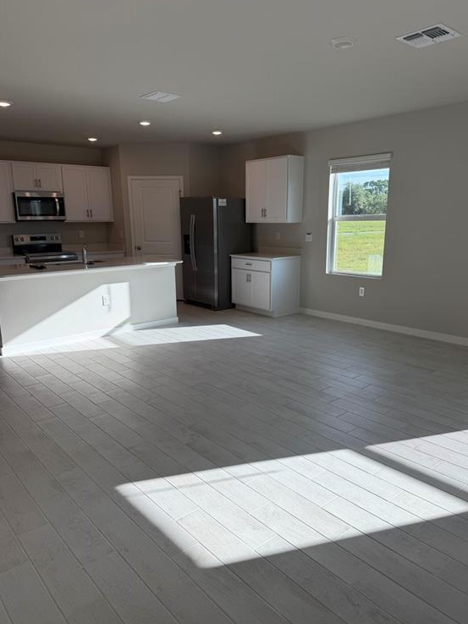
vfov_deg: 69.4
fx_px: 451
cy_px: 316
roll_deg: +0.9
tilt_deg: -13.0
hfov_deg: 54.9
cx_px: 231
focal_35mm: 25
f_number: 1.78
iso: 80
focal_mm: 6.76
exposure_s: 1/888
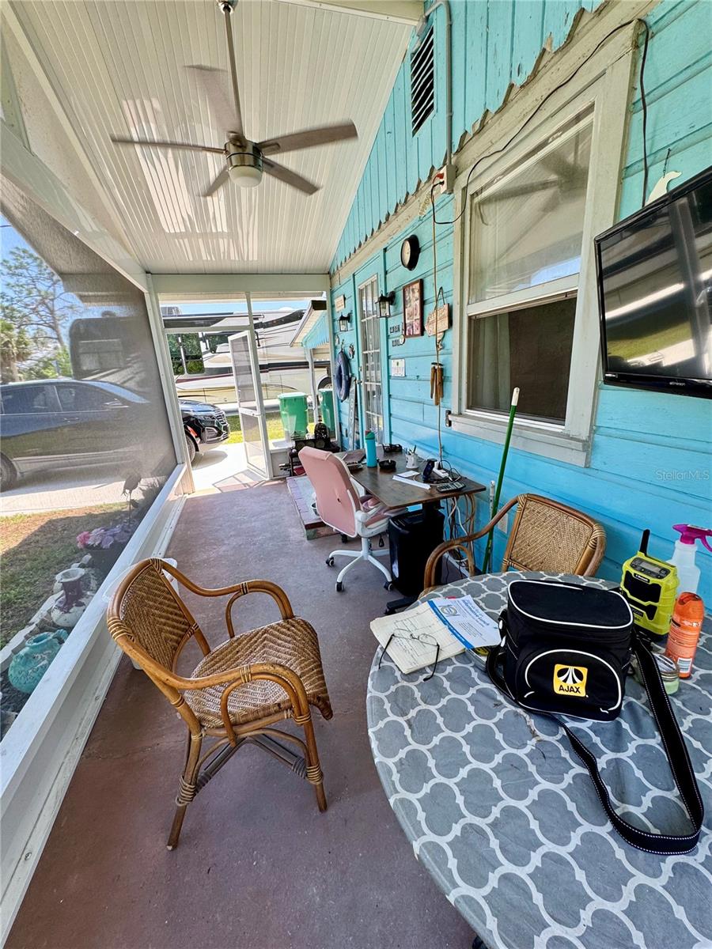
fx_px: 384
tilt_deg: -14.6
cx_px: 356
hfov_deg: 85.7
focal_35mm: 14
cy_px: 474
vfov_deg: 102.1
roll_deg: +3.7
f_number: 2.2
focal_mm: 2.22
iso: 40
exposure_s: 1/139
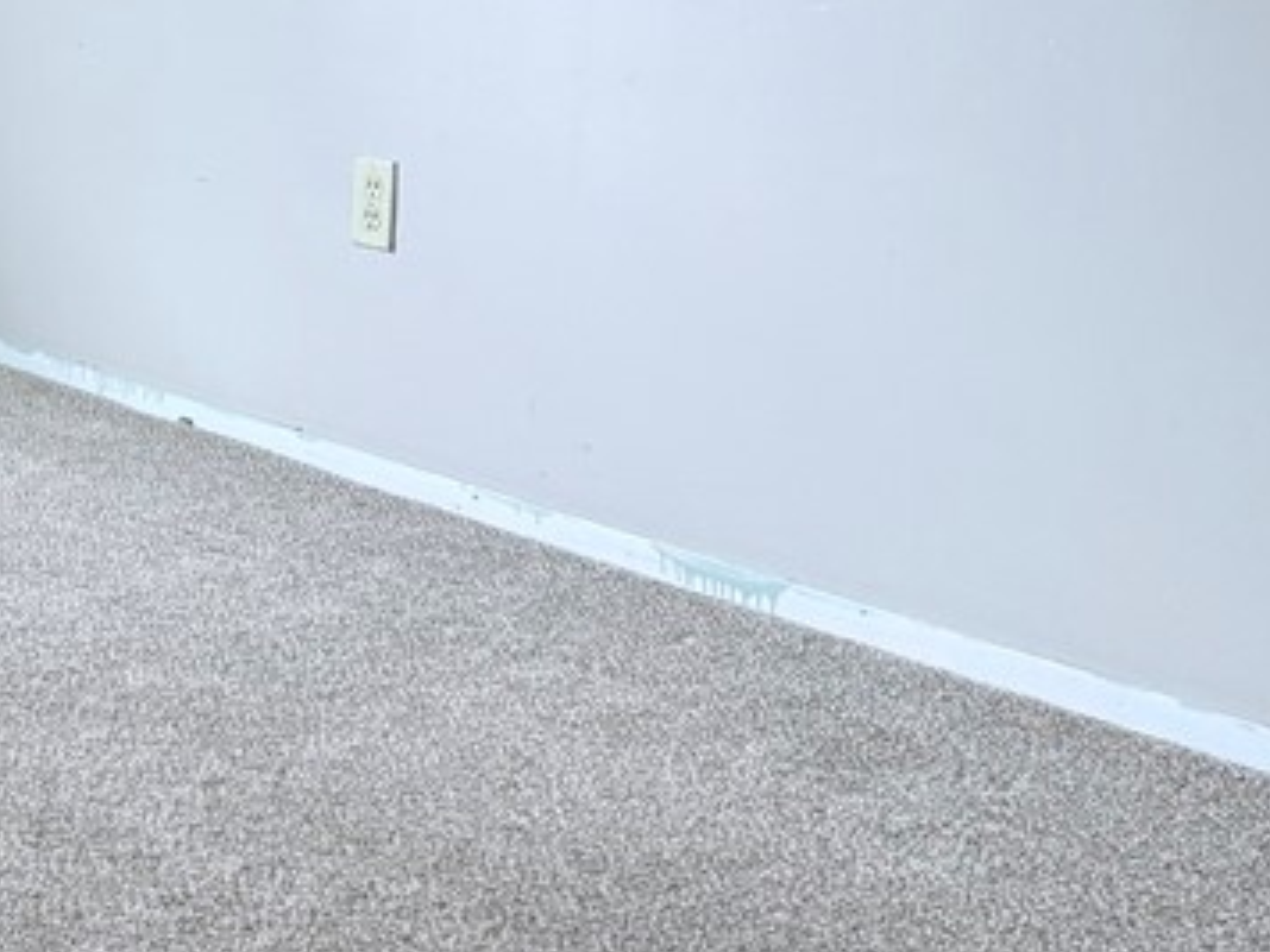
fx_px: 2531
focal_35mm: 69
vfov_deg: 20.8
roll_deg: -1.4
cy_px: 68
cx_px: -321
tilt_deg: -3.1
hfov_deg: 24.9
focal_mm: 6.76
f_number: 1.78
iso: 320
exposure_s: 1/120
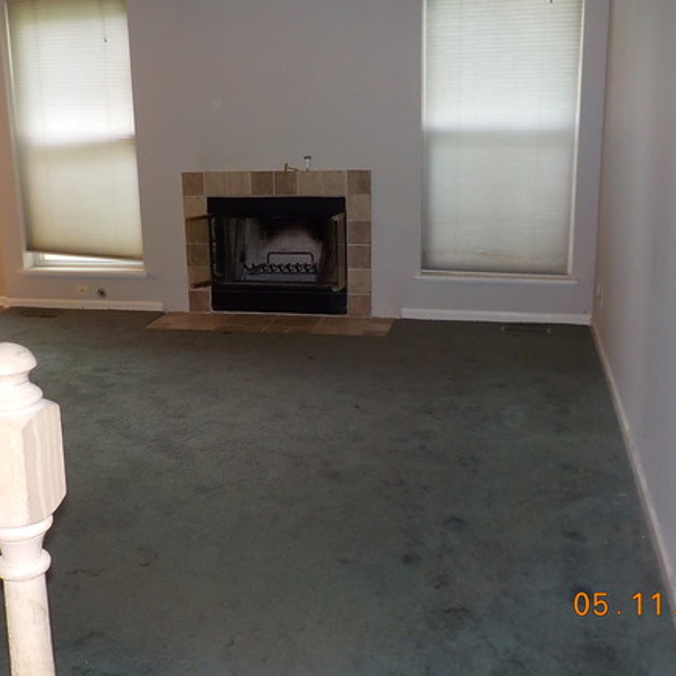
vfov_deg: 42.8
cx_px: 306
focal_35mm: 39
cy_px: 309
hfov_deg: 42.8
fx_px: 862
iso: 200
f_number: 3.3
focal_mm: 4.1
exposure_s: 1/30
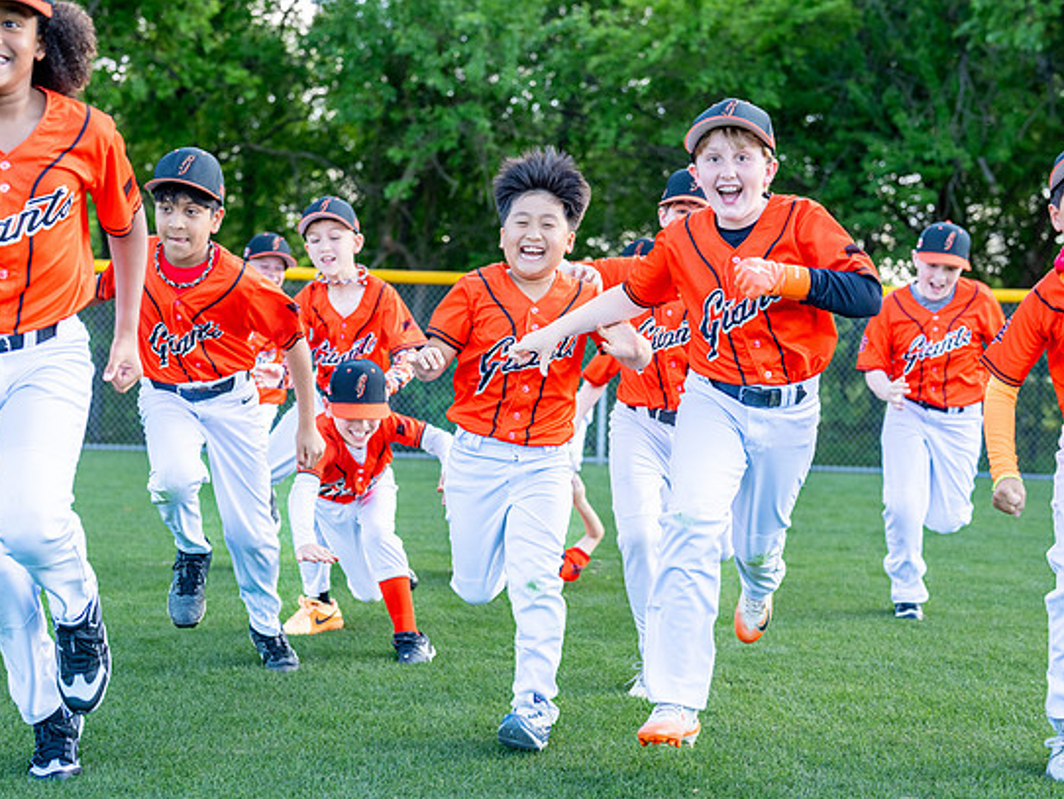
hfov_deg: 32.7
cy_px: 430
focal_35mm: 59
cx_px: 515
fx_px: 1814
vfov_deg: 24.8
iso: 400
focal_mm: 50
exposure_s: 1/1000
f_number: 2.8
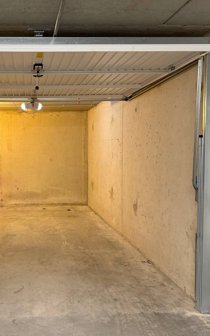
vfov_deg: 56.7
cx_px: 39
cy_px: 168
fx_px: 311
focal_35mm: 34
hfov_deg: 35.9
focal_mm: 6.76
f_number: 1.78
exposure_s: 1/54
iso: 640
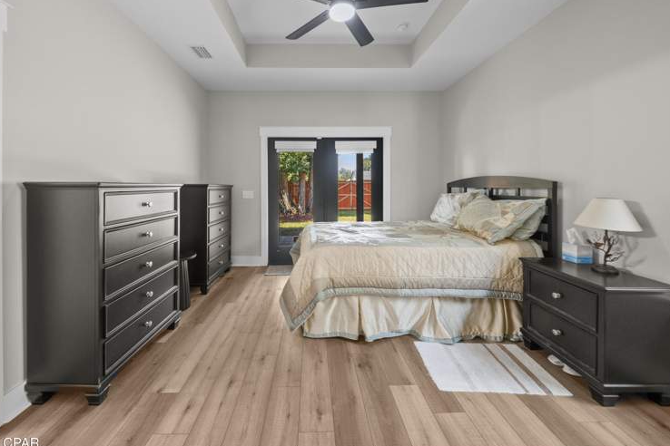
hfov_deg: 108.3
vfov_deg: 85.4
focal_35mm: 13
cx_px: 320
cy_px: 223
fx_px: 242
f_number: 7.1
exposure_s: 1/6
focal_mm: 12
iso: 1600
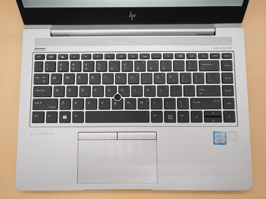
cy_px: 100
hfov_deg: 67.3
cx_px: 133
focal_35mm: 26
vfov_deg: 53.1
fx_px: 200
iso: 100
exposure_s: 1/120
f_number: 1.8
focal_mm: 4.36
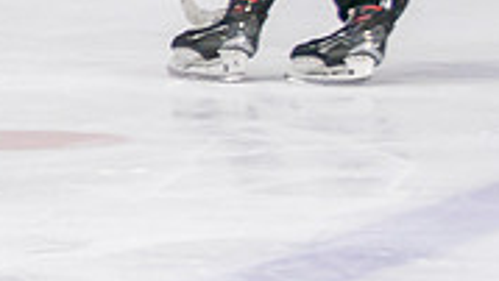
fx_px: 9150
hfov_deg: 3.1
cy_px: -7
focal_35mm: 691
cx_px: -663
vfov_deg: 1.8
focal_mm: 100
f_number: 2.8
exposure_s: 1/640
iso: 640
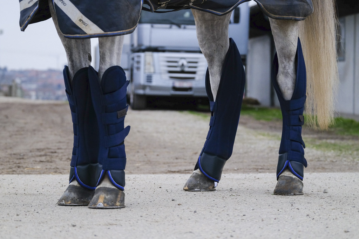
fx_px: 1277
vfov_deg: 10.7
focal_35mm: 128
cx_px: 180
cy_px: 120
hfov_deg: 16.0
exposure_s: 1/500
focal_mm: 85.4
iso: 1250
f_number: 4
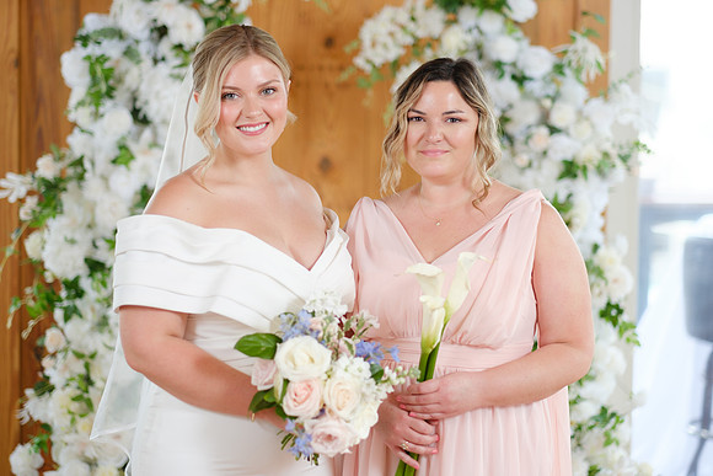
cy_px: 238
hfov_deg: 24.2
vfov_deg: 16.3
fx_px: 1664
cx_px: 356
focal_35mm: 84
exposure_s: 1/250
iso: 125
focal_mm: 56
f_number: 1.4
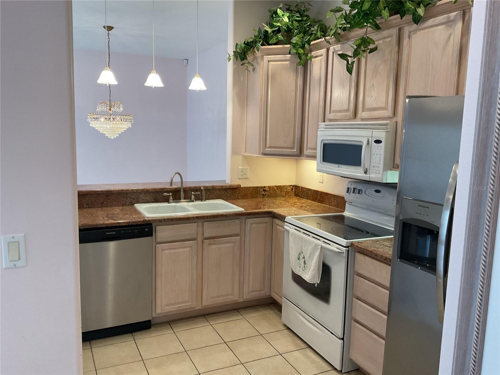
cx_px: 250
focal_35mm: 29
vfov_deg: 48.2
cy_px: 188
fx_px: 419
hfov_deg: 61.7
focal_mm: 3
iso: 100
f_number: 1.8
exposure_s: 1/60
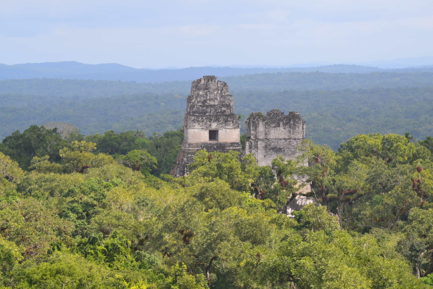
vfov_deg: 5.2
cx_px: 216
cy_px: 144
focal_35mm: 262
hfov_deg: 7.8
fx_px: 3157
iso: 400
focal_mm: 175
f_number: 11
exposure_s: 1/400
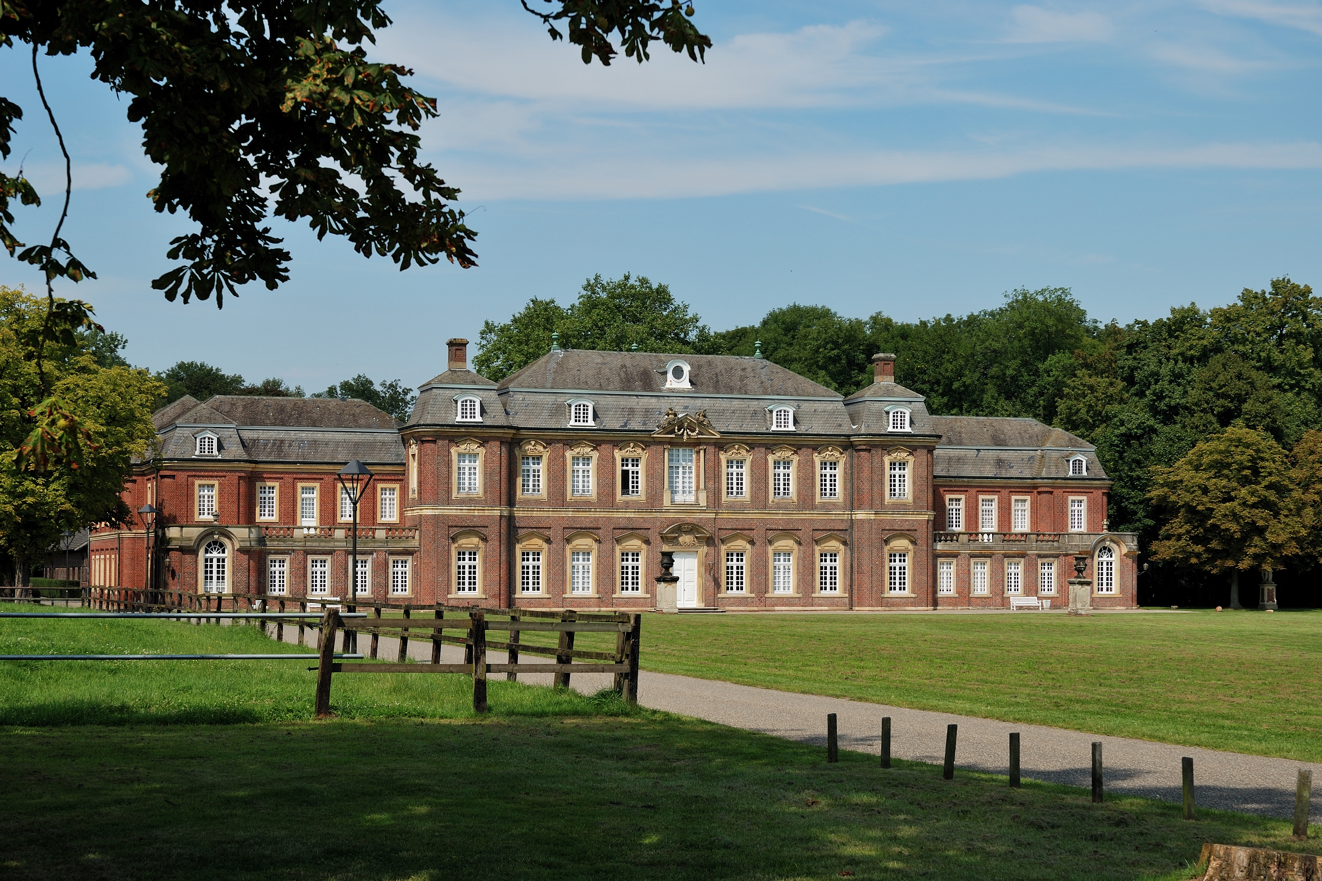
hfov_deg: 33.4
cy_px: 440
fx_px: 2203
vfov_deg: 22.6
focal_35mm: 60
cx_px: 661
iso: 100
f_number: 8
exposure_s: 1/250
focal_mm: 40
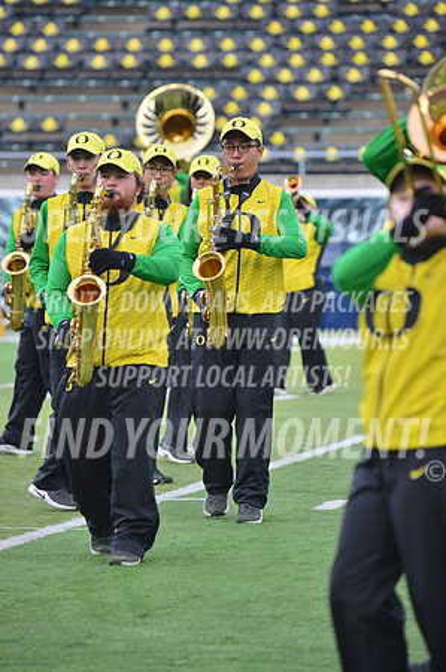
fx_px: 5029
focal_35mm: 270
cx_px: 223
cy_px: 336
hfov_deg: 5.1
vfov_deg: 7.6
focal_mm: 270
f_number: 5.6
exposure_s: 1/500
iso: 640
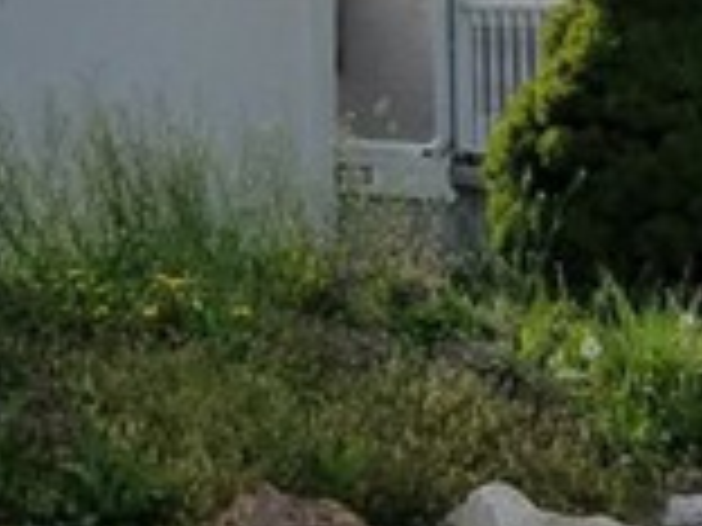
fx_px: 3468
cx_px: 315
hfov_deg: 11.6
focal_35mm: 171
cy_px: -584
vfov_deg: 8.2
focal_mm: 4.2
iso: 50
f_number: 1.7
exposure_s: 1/5408
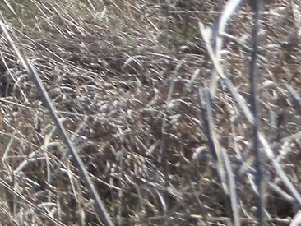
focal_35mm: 274
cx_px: -310
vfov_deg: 5.2
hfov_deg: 7.0
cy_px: -351
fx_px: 2384
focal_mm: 8.7
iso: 64
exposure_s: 1/400
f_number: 4.6
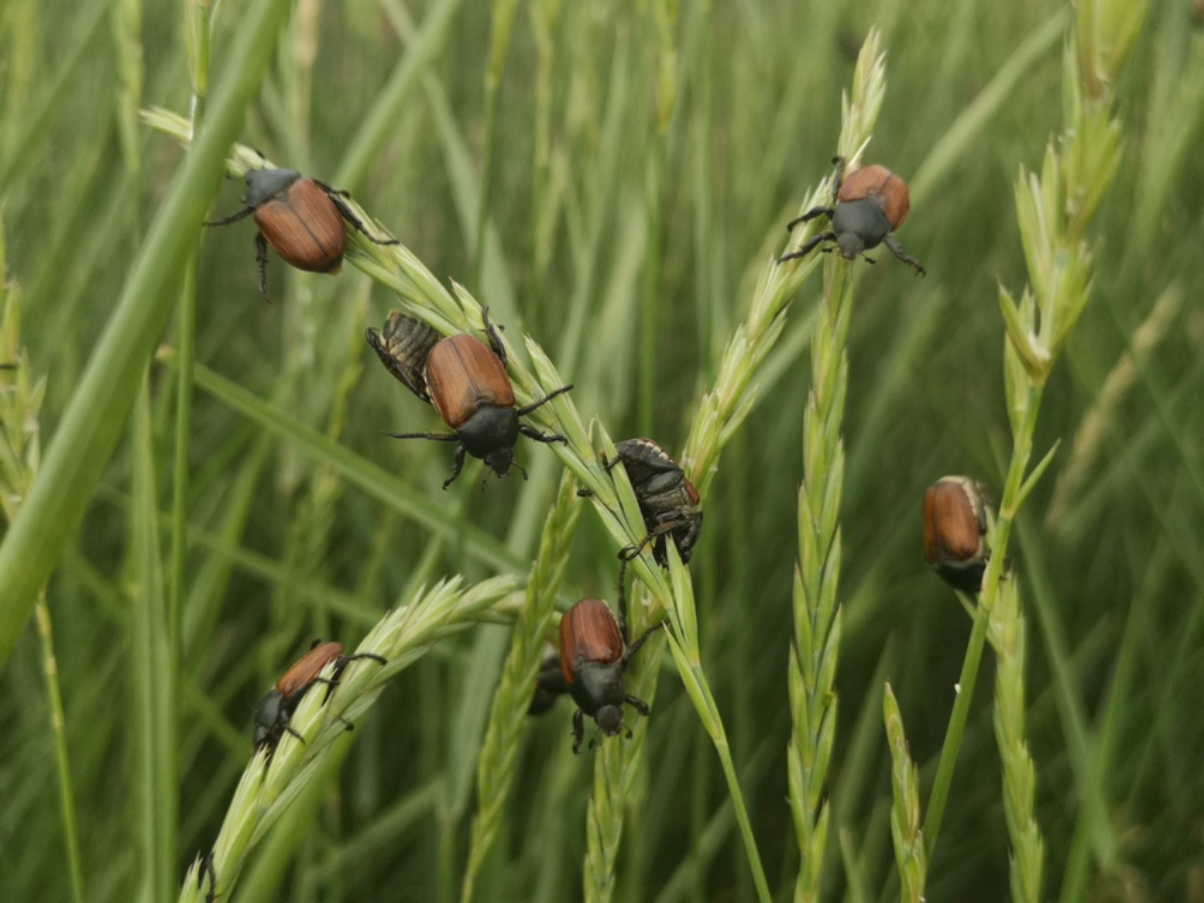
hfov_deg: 45.8
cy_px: 452
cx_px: 602
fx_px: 1426
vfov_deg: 35.1
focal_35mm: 41
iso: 50
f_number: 1.8
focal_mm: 3.95
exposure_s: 1/446
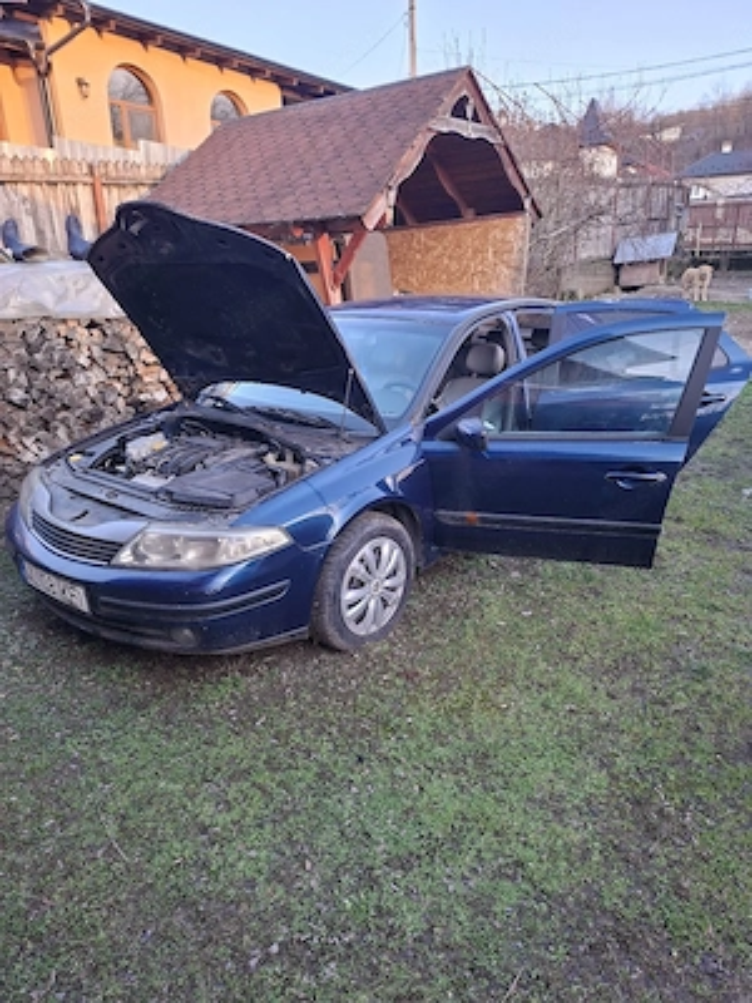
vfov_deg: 73.9
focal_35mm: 23
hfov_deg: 58.9
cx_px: 376
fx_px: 666
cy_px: 502
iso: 160
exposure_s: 1/100
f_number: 1.8
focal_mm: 5.54
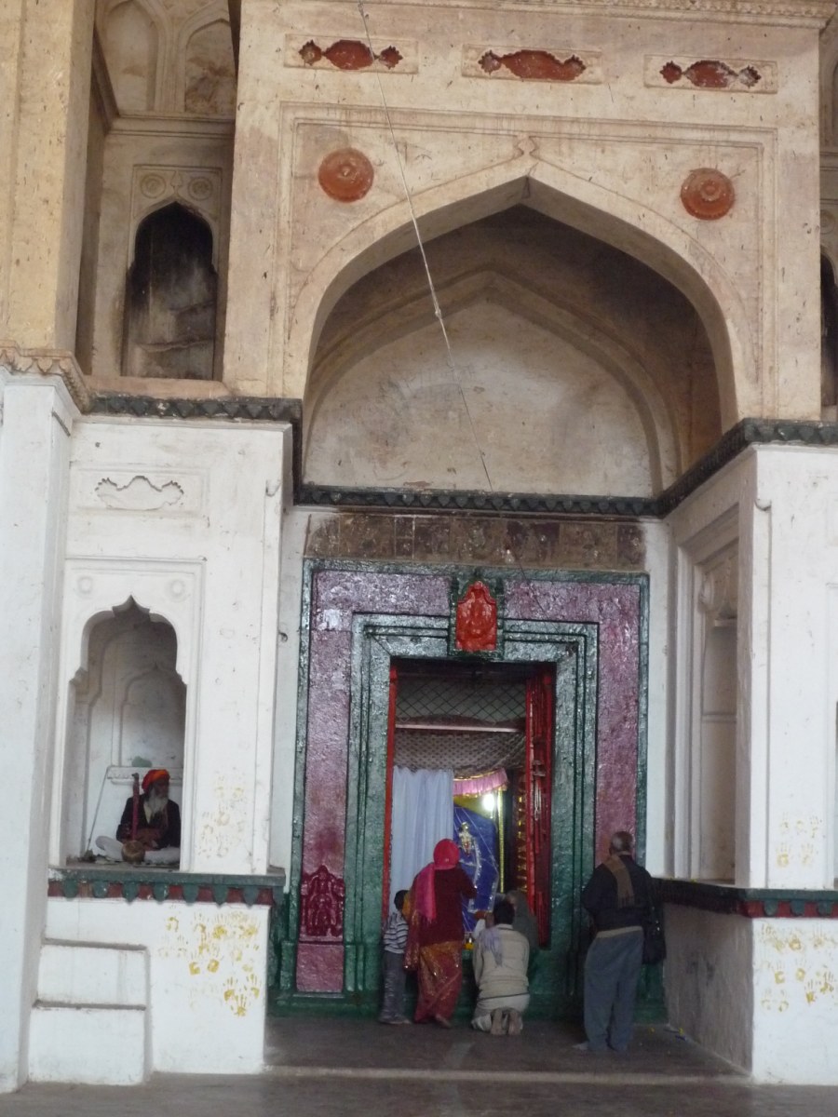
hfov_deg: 21.9
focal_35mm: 67
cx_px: 419
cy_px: 558
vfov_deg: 29.0
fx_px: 2163
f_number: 4.5
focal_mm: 9.9
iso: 400
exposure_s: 1/20
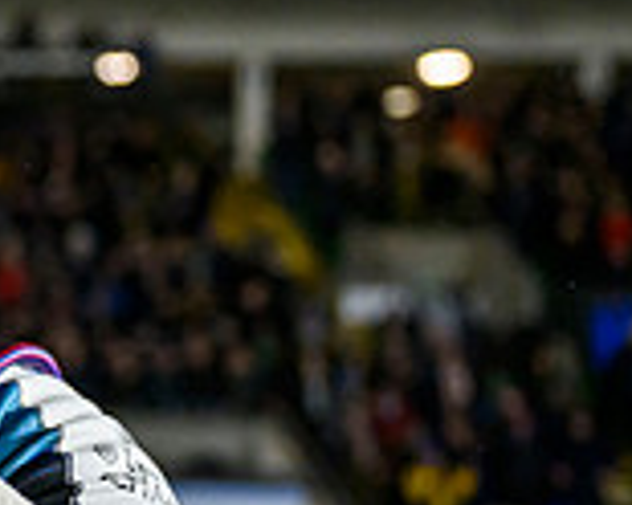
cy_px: 430
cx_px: -526
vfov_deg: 13.2
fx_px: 2170
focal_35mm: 116
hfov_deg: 14.5
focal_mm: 33
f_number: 3.2
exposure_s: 1/2000
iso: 5000
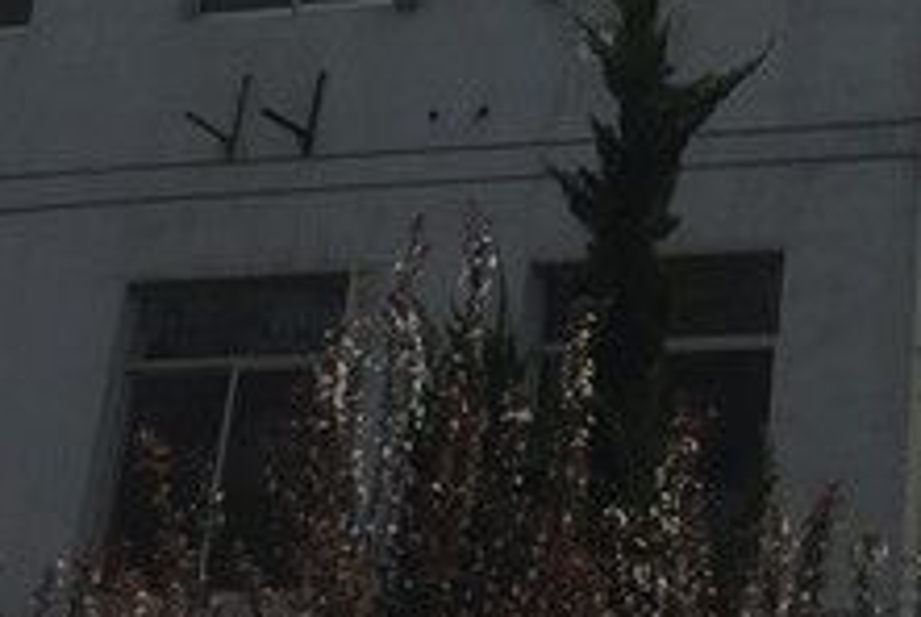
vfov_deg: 11.8
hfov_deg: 18.2
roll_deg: -4.2
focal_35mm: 109
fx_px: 2792
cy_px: -438
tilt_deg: +29.1
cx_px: 925
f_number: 2.2
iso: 32
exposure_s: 1/4950
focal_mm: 4.15
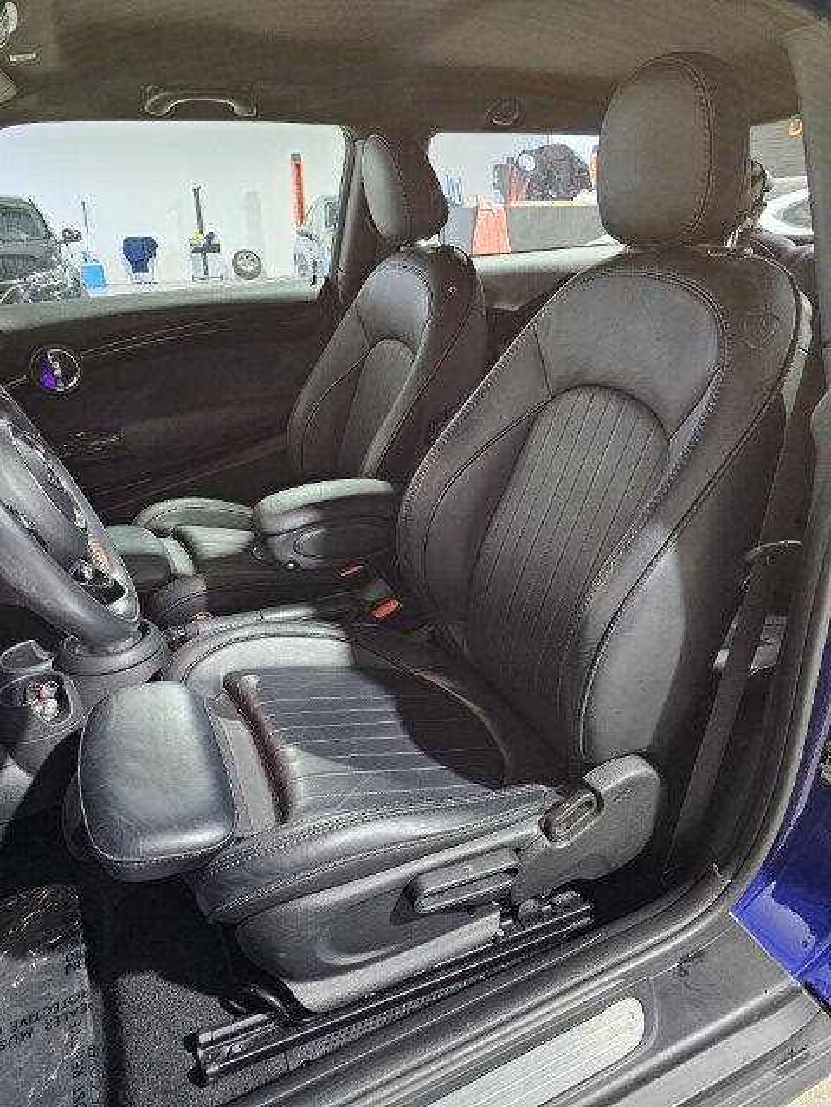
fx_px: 736
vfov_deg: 73.9
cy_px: 554
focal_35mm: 23
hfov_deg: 58.9
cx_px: 416
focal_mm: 6.3
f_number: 1.7
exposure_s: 1/50
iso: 800
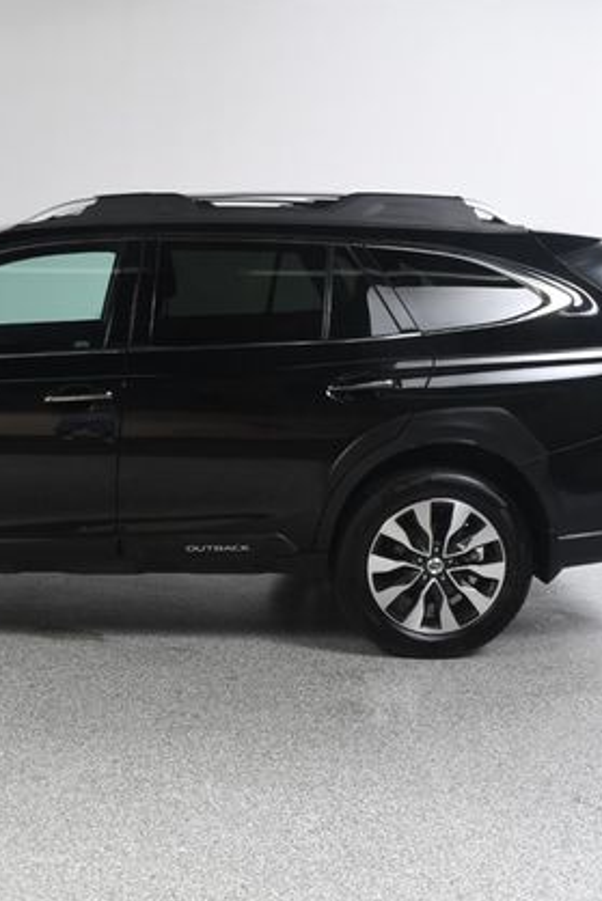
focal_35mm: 52
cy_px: 450
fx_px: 1303
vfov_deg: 38.2
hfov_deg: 25.3
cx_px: 69
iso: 100
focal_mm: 23
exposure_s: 1/160
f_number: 9
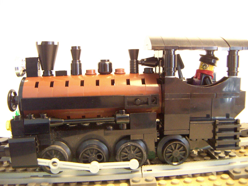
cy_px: 93
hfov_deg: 51.4
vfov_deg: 39.7
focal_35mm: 36
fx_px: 258
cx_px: 124
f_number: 2.8
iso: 200
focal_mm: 4.7
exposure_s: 1/25
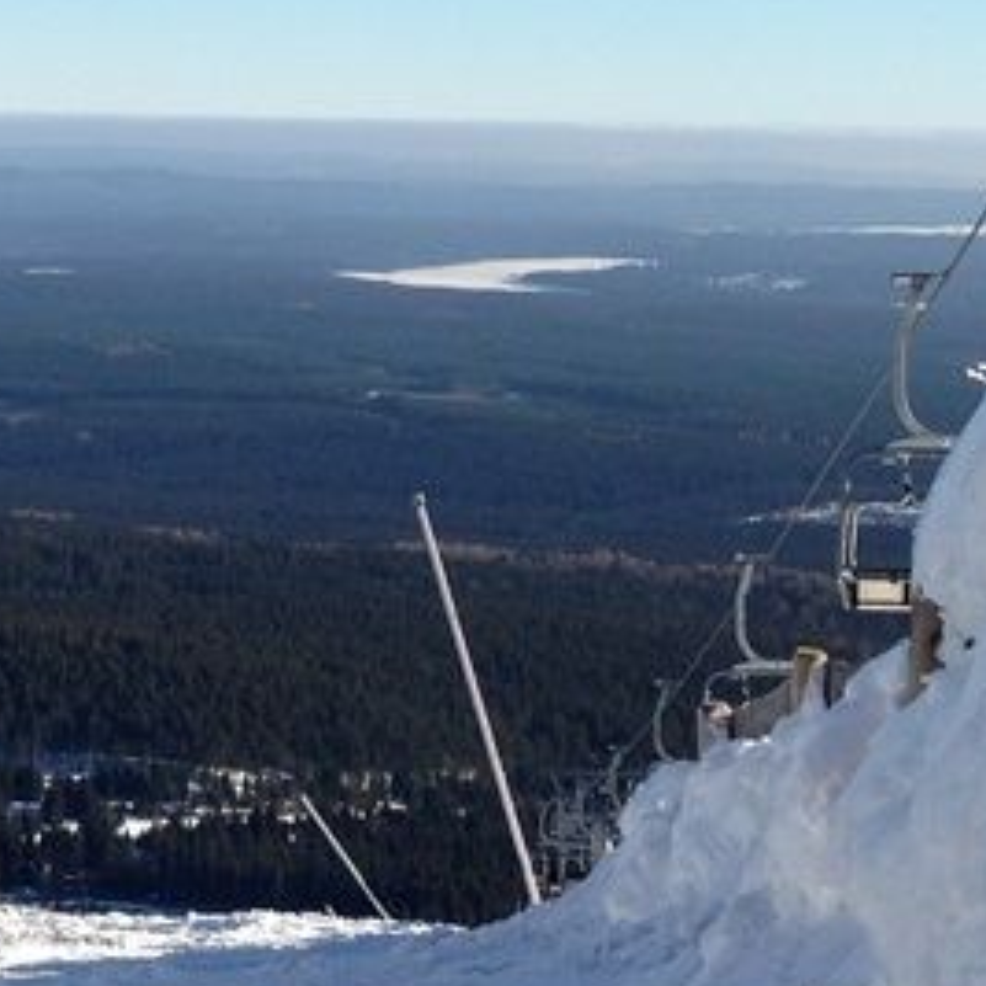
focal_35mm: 112
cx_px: 0
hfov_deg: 15.3
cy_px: 33
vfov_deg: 15.3
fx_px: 3609
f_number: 2.4
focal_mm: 4.12
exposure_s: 1/1261
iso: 50
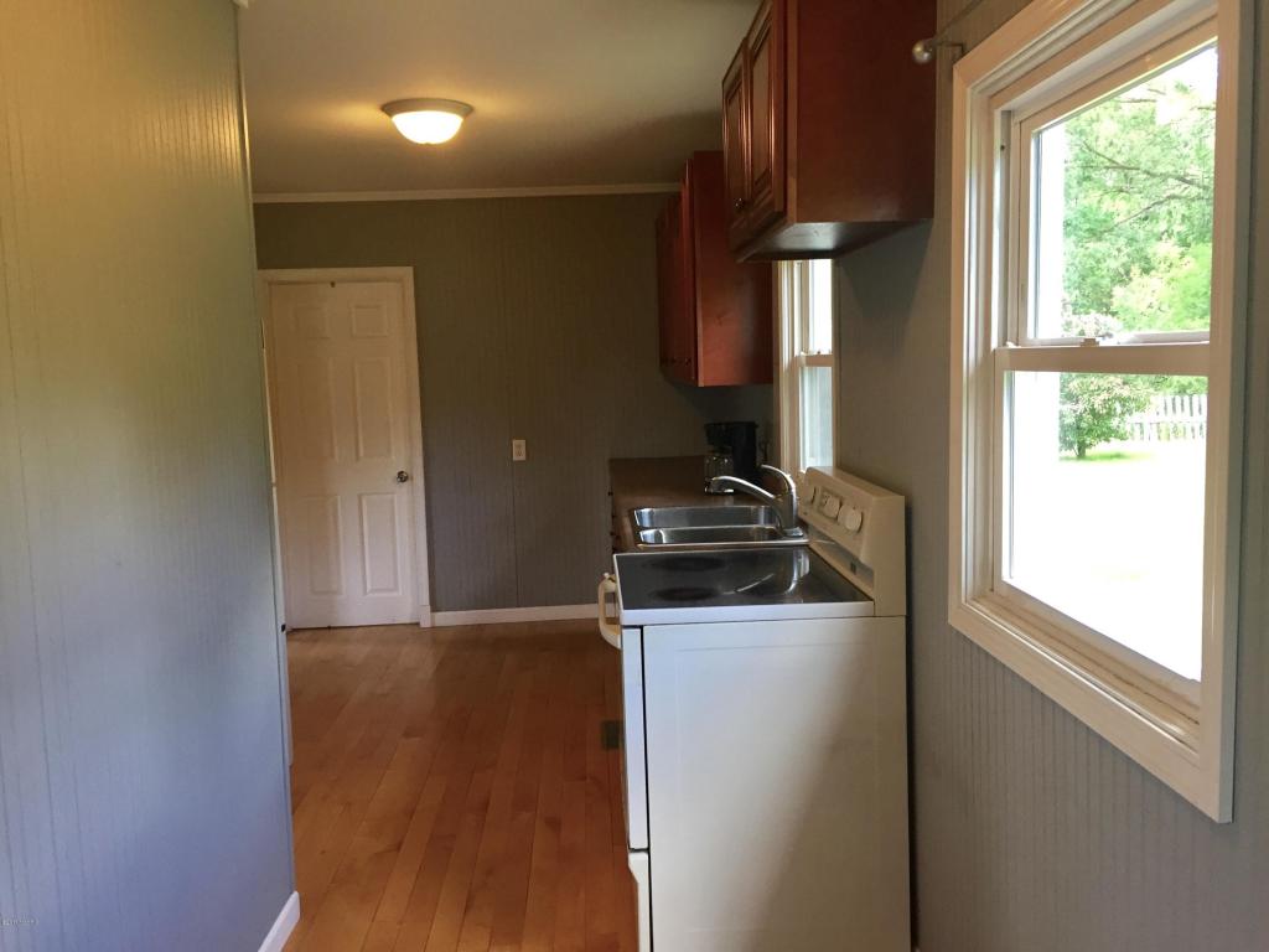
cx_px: 634
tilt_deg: -5.0
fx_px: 1063
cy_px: 476
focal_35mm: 29
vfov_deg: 48.2
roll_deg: +1.3
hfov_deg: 61.7
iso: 40
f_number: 2.2
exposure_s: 1/30
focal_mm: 4.15
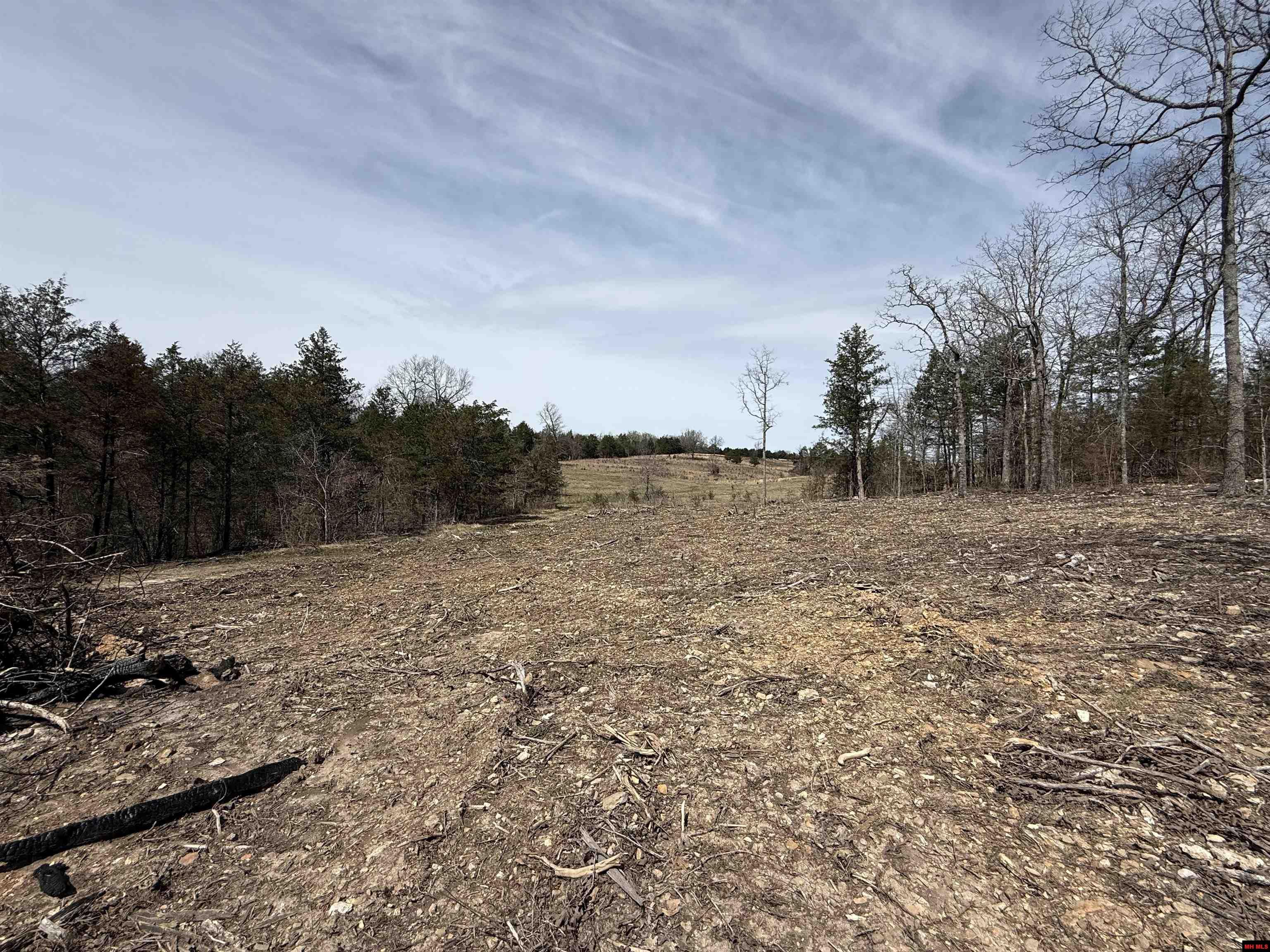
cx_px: 635
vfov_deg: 85.7
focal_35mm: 14
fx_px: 514
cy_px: 476
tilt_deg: +2.3
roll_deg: -3.0
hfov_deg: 102.1
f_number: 2.2
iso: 50
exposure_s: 1/3289
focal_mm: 2.22
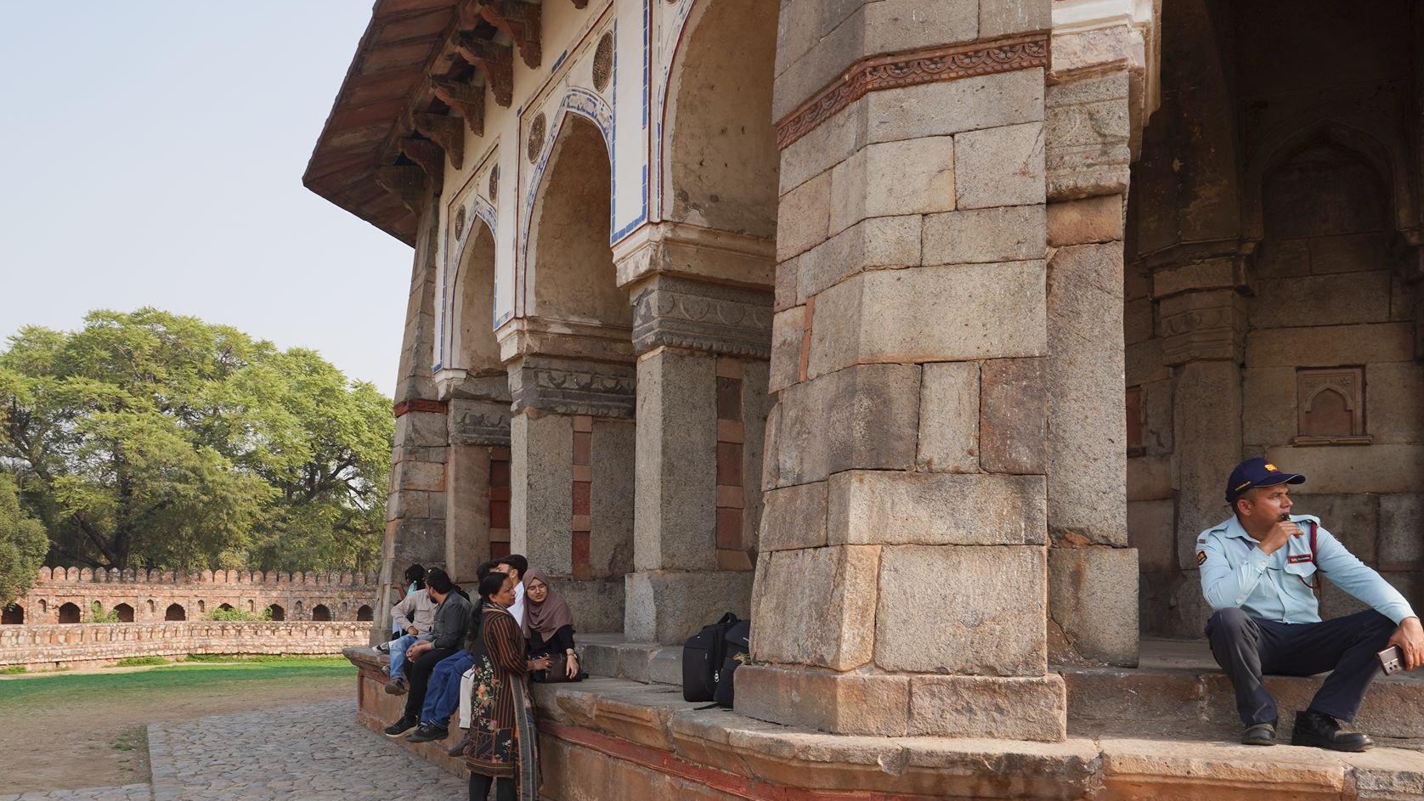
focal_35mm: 30
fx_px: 1133
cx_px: 625
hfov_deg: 64.1
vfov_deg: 38.5
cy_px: 536
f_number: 11
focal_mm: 24
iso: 100
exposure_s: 1/100
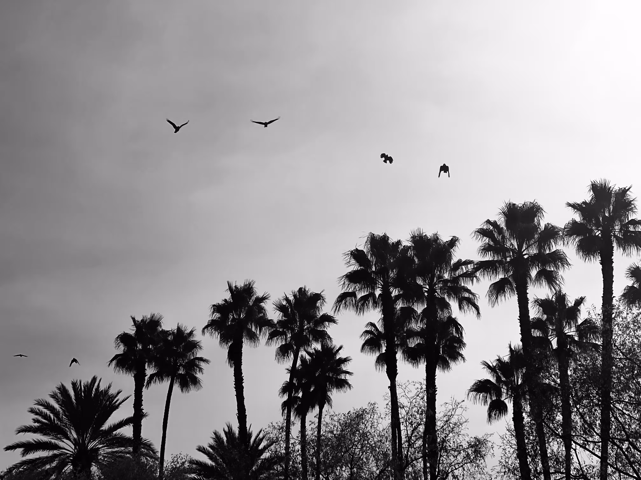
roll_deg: +2.7
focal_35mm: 64
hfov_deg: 30.3
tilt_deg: +17.7
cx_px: 320
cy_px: 240
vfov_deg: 22.9
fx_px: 1185
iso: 25
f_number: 2.2
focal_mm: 7.5
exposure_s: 1/5814
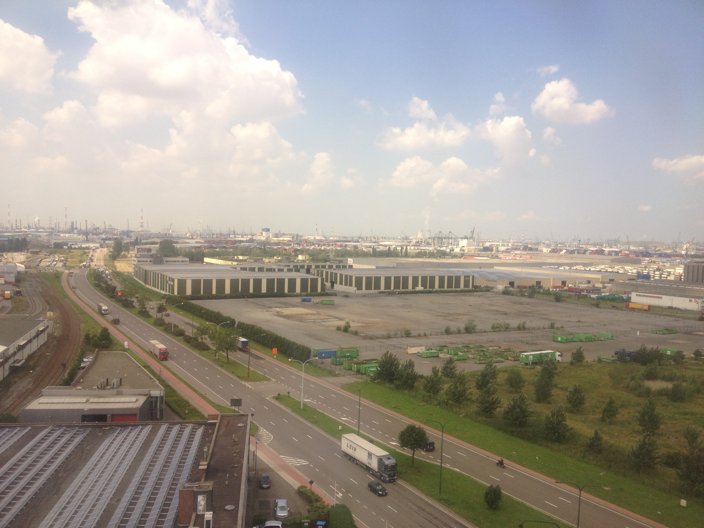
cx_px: 352
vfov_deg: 40.7
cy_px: 264
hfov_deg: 52.6
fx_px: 712
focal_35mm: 35
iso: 64
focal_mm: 4.28
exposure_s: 1/506
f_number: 2.4
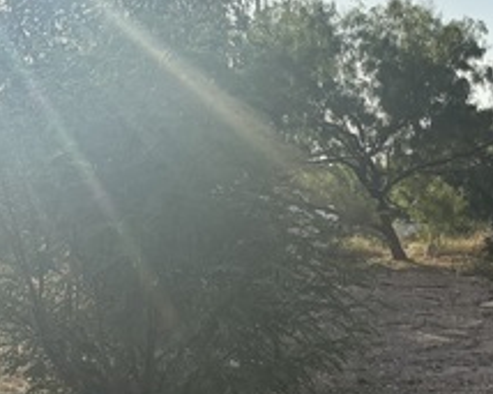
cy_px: 272
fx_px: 1108
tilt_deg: -6.2
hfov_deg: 24.6
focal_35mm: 76
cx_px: 401
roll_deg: +0.4
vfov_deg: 20.1
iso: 64
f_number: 1.6
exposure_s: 1/6329
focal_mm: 5.96
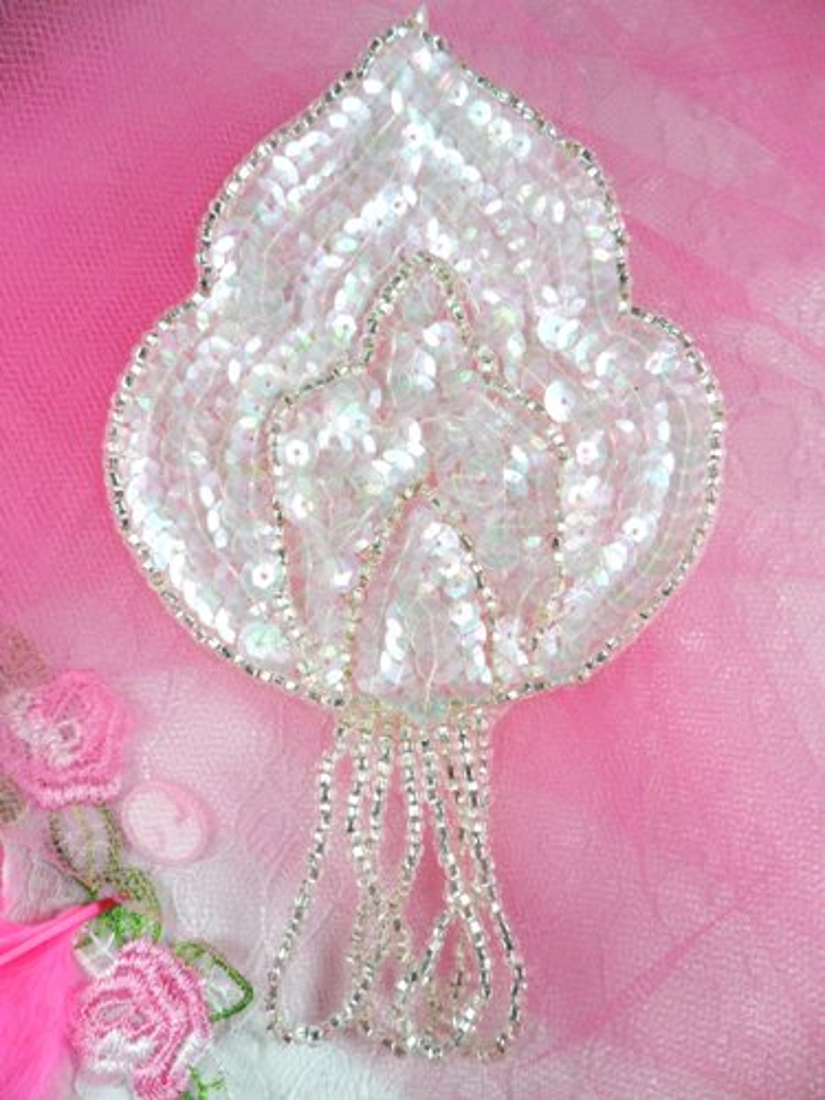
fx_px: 858
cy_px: 550
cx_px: 412
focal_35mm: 27
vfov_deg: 65.3
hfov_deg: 51.4
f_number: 3.5
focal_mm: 4.9
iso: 80
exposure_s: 1/350
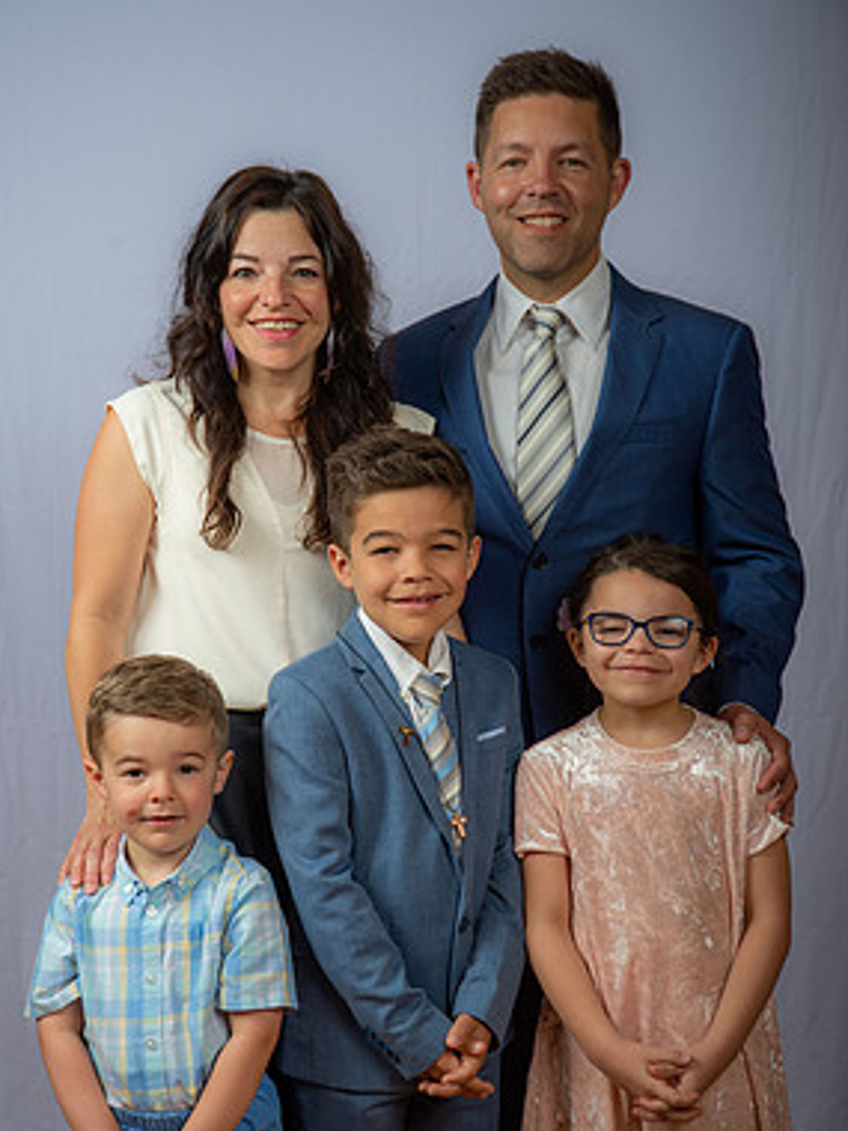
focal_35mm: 75
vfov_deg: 26.0
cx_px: 406
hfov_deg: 19.6
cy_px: 655
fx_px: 2450
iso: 250
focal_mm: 66
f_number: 6.3
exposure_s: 1/200
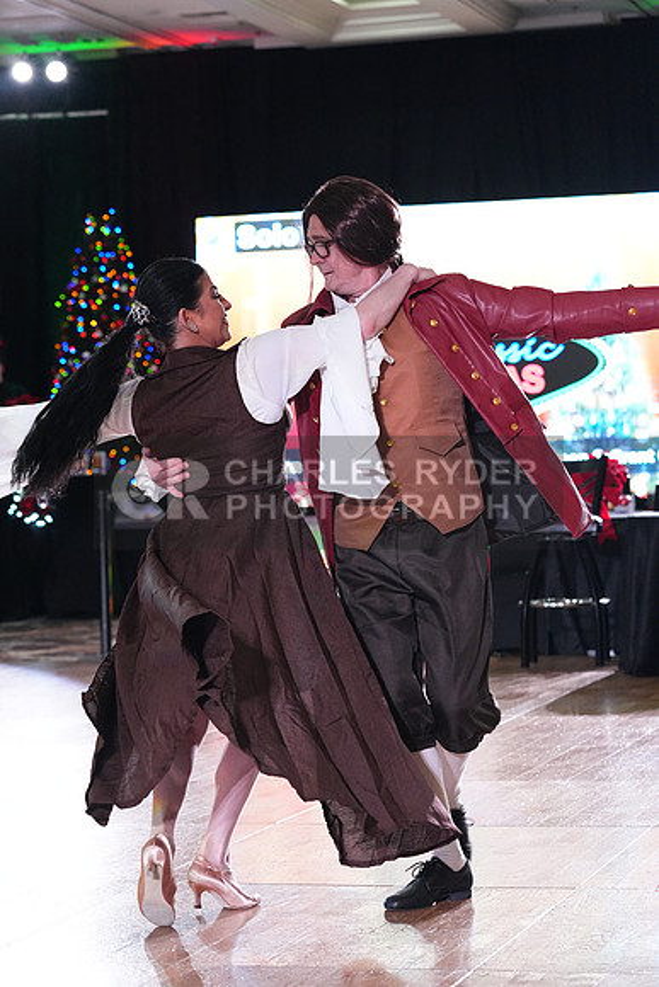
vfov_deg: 21.2
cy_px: 494
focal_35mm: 96
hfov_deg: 14.3
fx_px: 2634
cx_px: 330
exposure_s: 1/400
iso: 6400
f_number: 5
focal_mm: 96
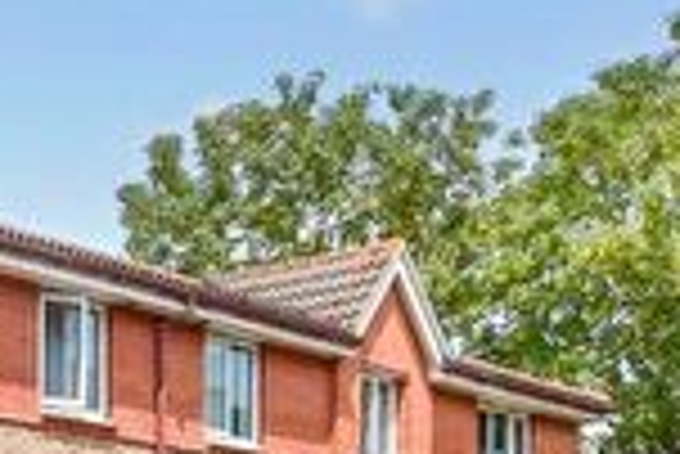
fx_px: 1664
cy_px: 744
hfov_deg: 20.6
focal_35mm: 88
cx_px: -257
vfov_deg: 14.2
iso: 400
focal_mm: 13
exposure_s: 1/1600
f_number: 8
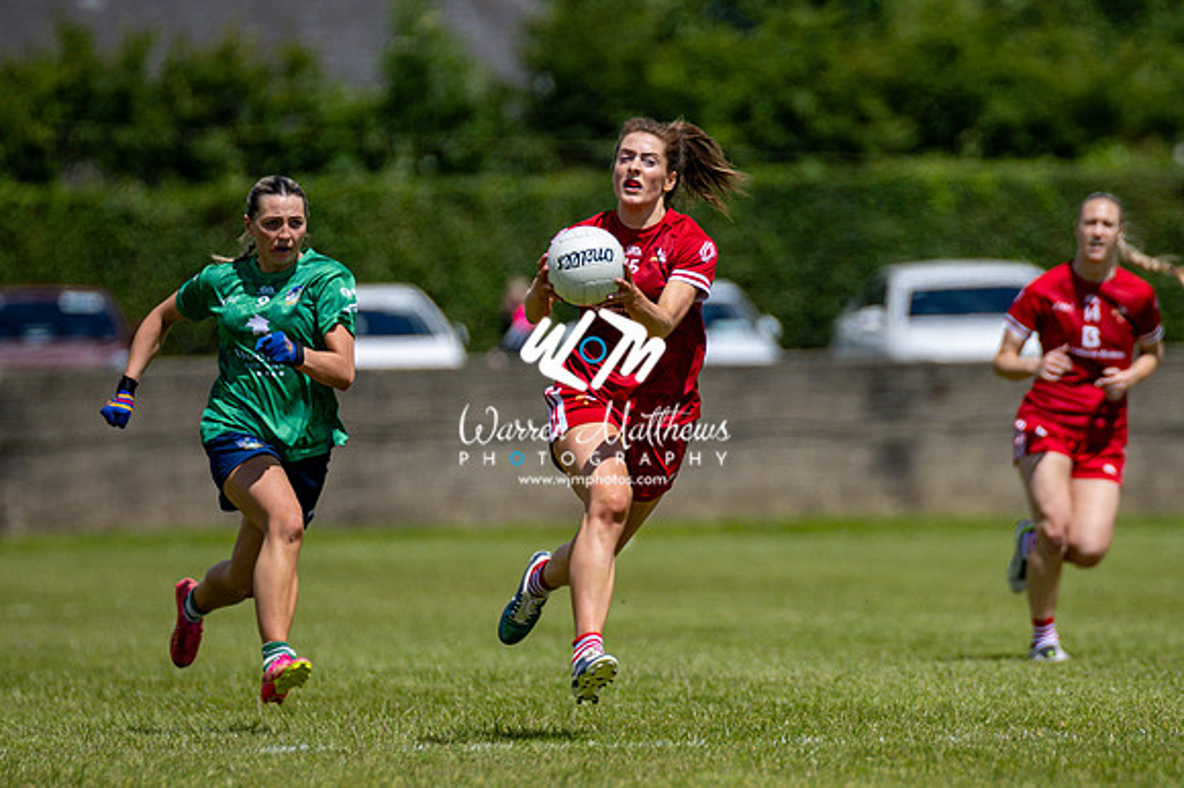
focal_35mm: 572
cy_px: 424
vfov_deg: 2.4
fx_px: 18790
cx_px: 668
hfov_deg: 3.6
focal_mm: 300
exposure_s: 1/6400
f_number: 2.8
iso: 200
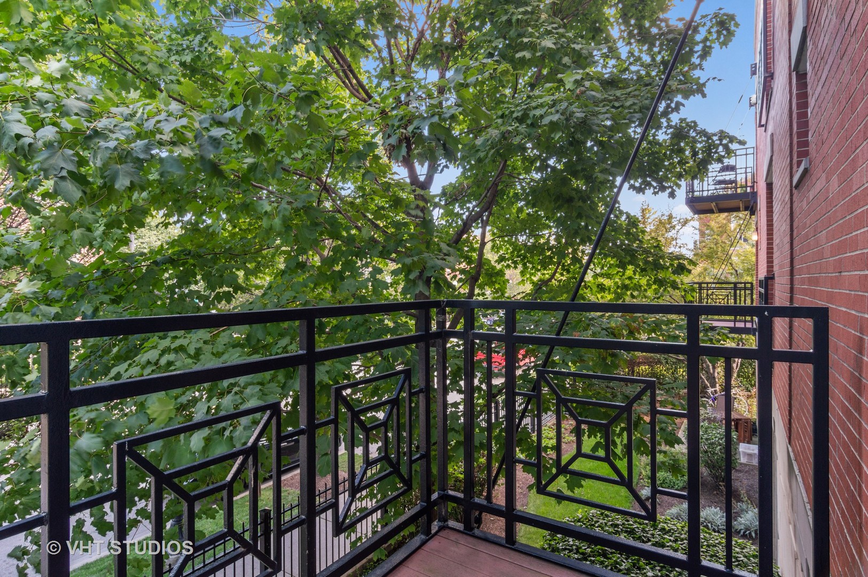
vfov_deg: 67.3
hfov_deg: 90.1
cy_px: 288
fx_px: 434
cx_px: 434
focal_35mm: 18
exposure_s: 1/20
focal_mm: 12
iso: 200
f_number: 8
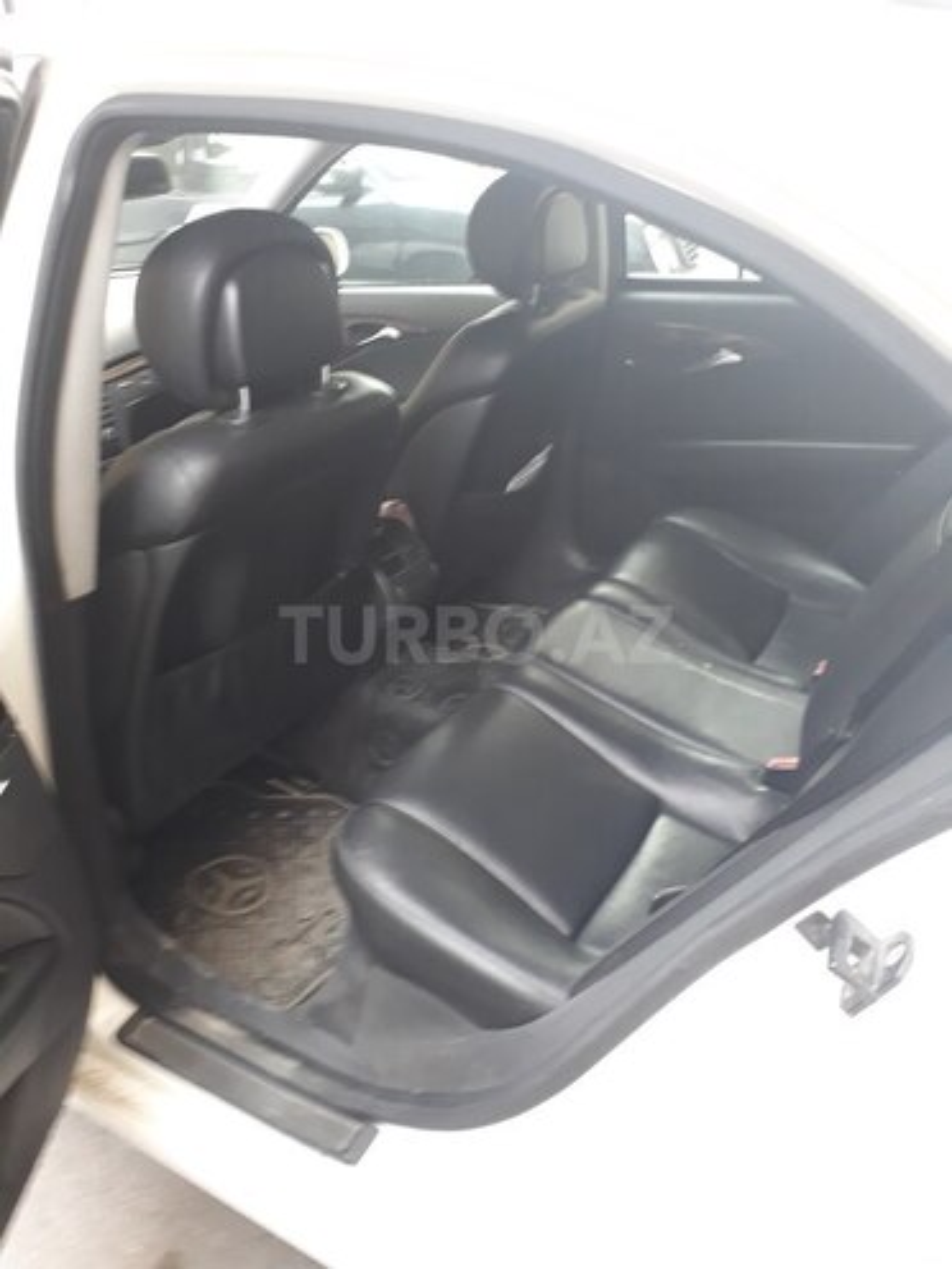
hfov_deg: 51.4
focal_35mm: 27
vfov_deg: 65.3
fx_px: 990
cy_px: 634
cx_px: 476
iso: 125
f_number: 1.9
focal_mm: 3.6
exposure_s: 1/33
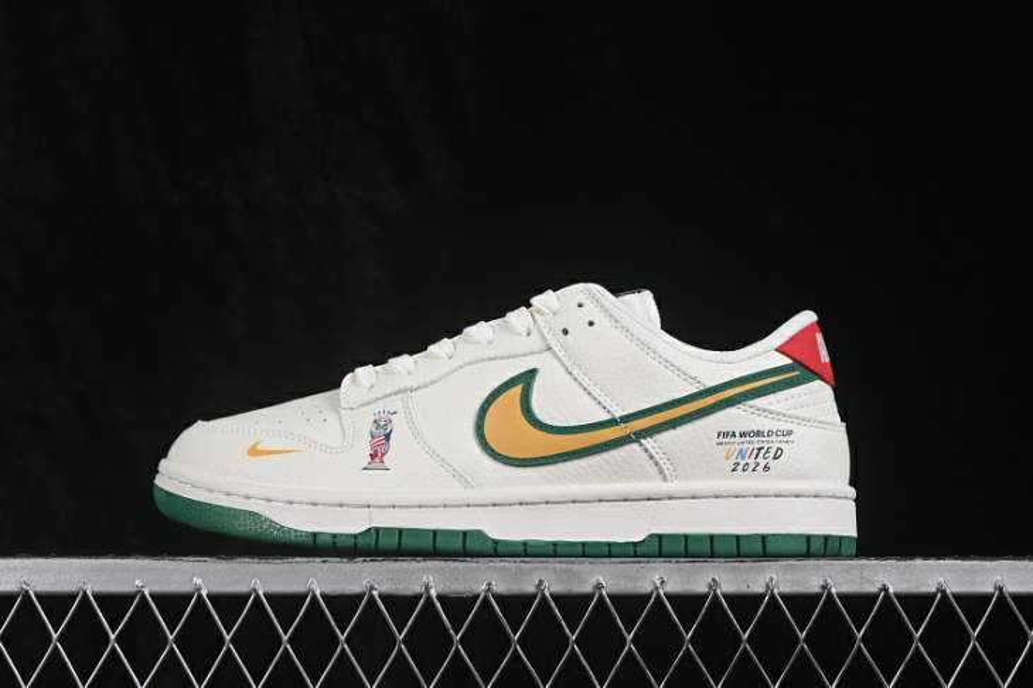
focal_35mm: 75
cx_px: 516
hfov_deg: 27.0
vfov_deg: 18.2
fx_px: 2151
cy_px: 344
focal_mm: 50
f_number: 8
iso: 160
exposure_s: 1/60
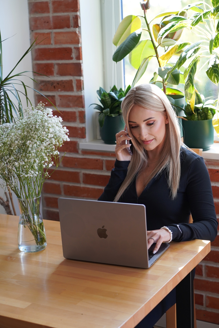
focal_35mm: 67
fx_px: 611
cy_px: 164
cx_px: 110
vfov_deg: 30.1
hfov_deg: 20.3
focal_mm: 67
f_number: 4
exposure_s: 1/160
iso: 500
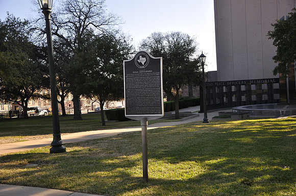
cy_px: 98
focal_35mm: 42
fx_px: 345
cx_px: 148
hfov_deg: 46.5
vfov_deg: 31.8
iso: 220
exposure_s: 1/200
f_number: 4
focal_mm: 28
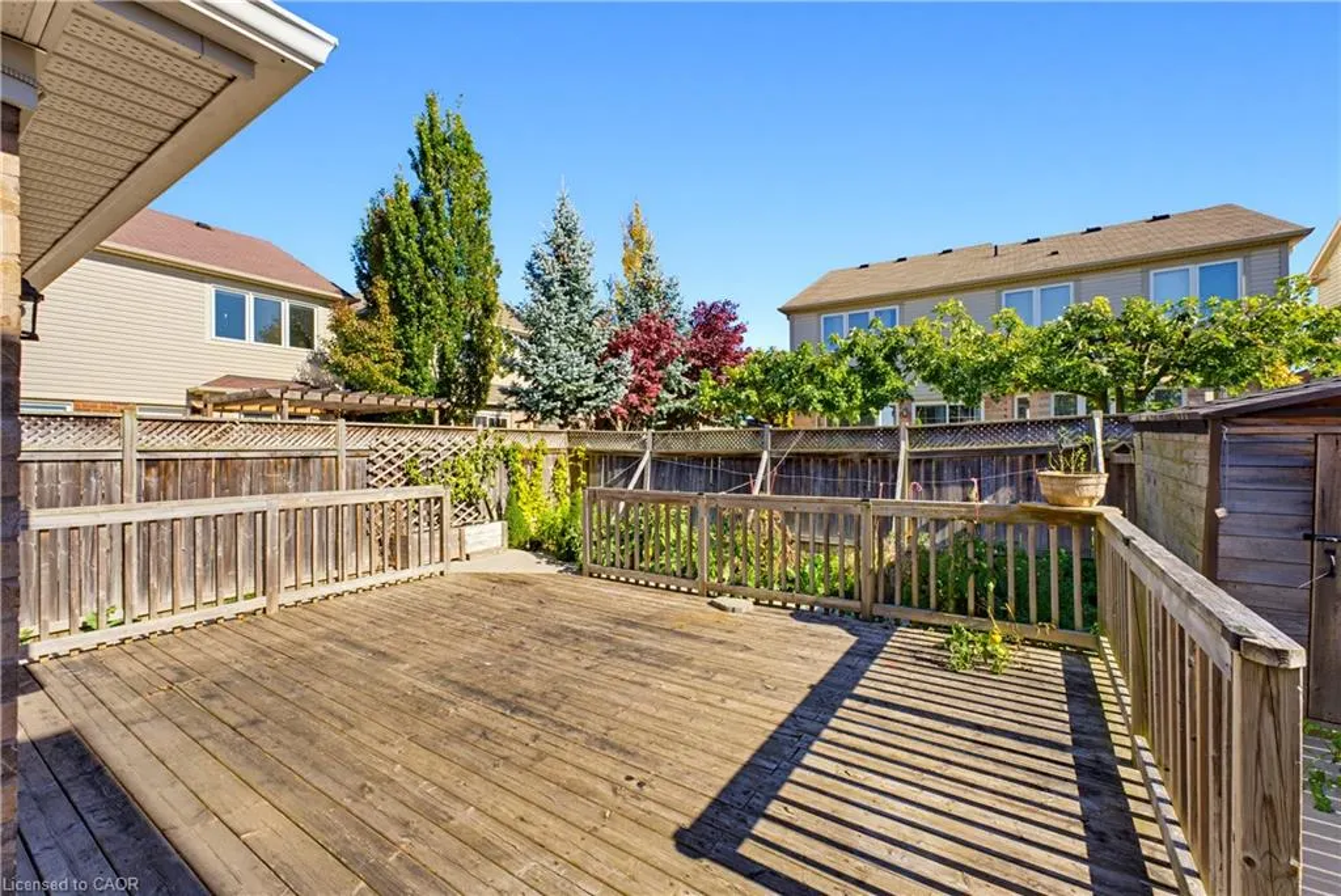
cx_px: 670
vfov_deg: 81.3
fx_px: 522
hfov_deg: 104.2
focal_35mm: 14
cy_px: 448
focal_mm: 14
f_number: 10
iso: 800
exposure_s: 1/250
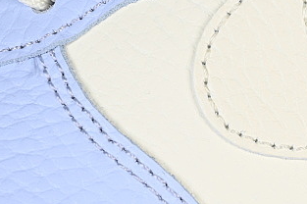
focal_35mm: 259
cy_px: 160
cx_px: 347
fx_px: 2206
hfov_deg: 7.9
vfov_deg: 5.3
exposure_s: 1/80
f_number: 7.1
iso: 160
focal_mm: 50
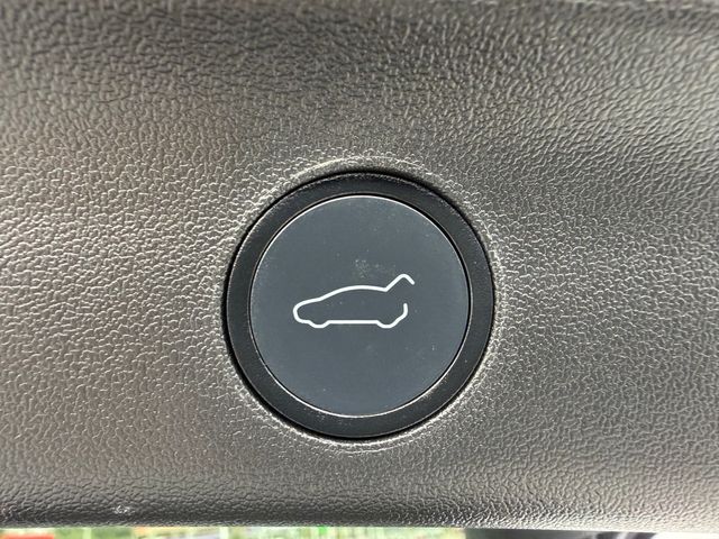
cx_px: 360
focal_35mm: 24
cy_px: 270
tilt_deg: +27.3
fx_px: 498
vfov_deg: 56.8
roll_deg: +5.3
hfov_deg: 71.6
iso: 400
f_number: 2.2
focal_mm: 2.22
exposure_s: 1/97
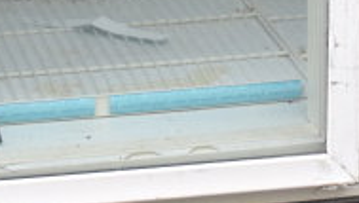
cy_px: -297
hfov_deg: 8.3
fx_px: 2460
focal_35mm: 258
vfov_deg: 4.6
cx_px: 340
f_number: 4.5
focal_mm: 34
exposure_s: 1/80
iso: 200
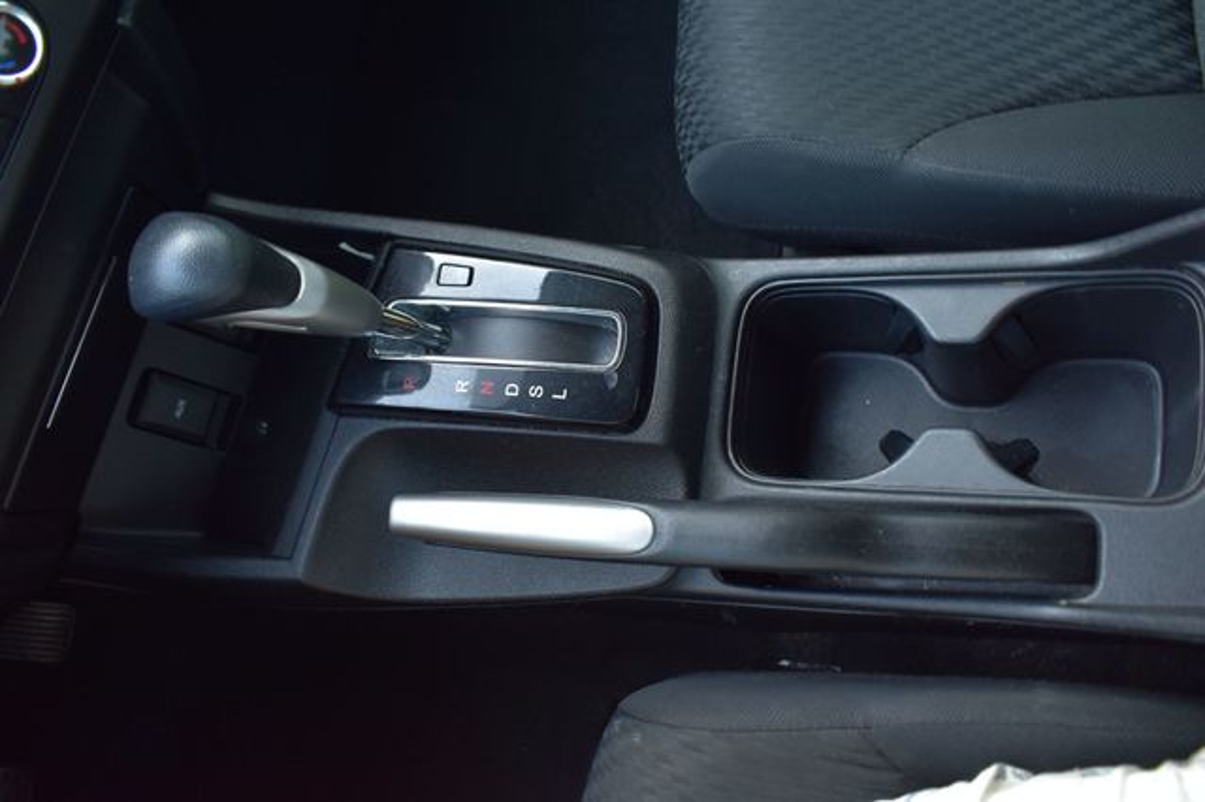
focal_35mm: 32
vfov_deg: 41.7
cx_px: 602
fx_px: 1054
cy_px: 401
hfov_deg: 59.5
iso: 500
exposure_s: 1/15
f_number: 6.3
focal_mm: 21
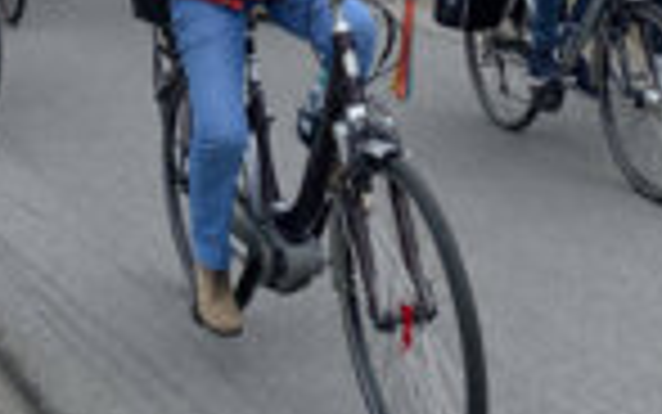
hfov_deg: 27.4
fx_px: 1354
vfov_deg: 15.7
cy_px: -243
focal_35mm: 75
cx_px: 261
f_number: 1.8
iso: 32
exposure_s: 1/1996
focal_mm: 4.2
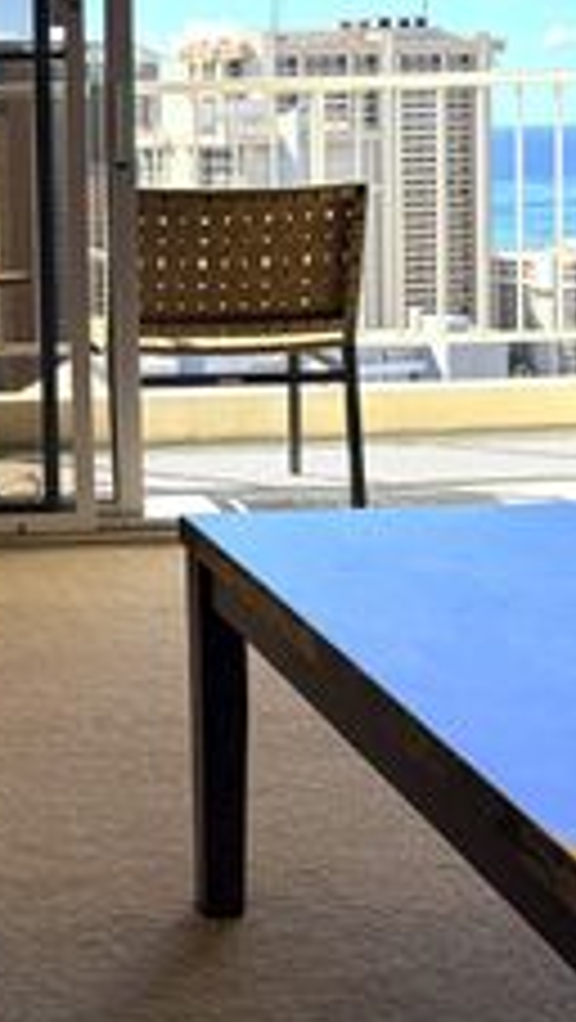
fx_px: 1951
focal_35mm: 72
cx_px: -94
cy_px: 263
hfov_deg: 16.2
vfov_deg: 28.9
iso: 64
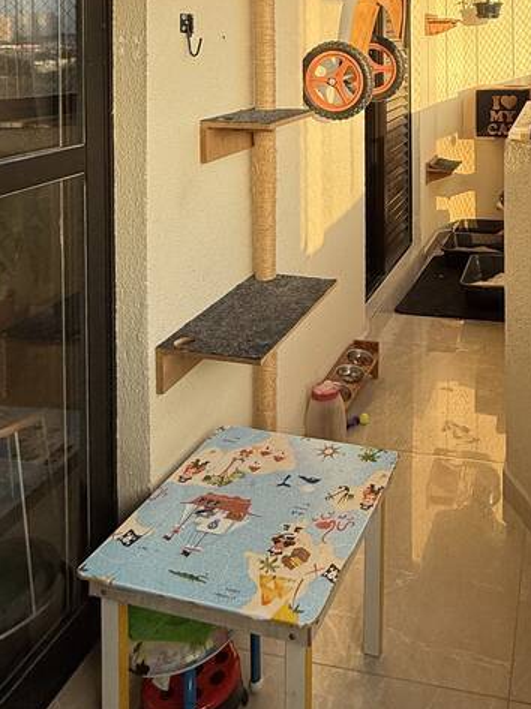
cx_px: 452
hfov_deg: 41.5
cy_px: 48
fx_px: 655
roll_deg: -0.1
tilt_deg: +0.1
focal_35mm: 32
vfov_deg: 49.5
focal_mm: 2.22
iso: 50
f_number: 2.2
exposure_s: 1/312
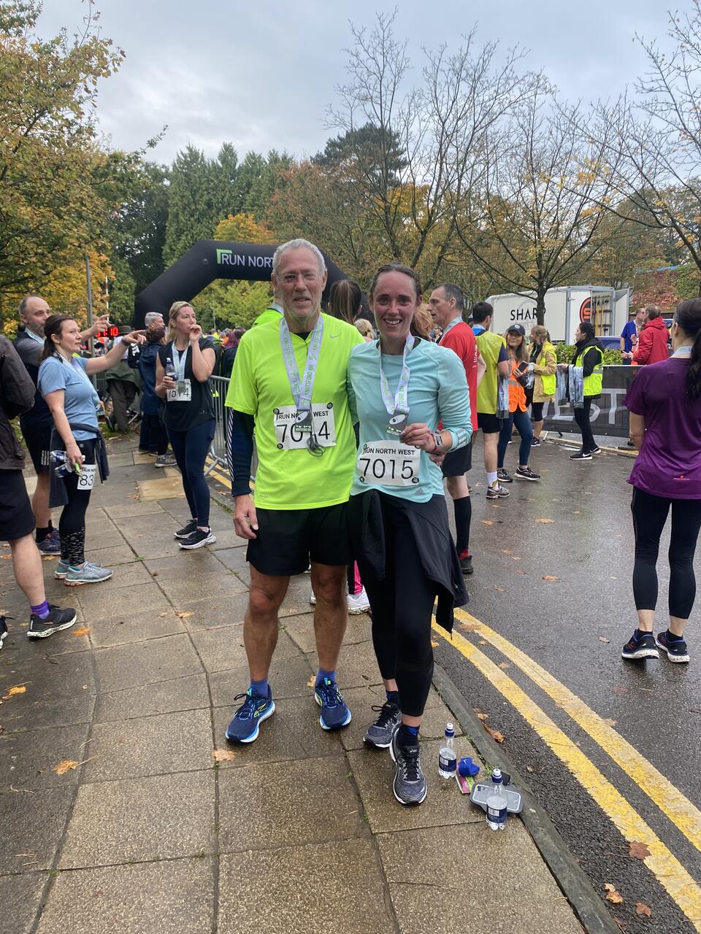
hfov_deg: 53.1
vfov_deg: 67.3
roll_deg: +0.5
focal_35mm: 26
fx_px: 702
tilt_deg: -10.3
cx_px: 350
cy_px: 467
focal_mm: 4.25
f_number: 1.8
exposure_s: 1/147
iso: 32
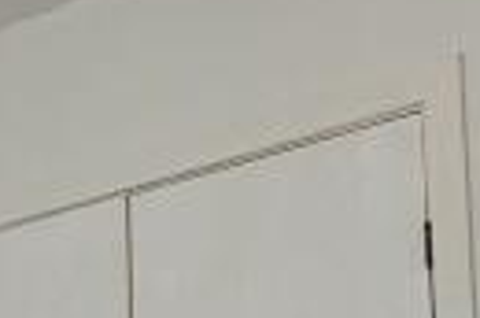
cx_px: -214
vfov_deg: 12.1
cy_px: 483
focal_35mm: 107
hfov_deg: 17.4
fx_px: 1423
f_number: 2.2
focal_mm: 1.95
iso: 47
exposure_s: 1/87.7
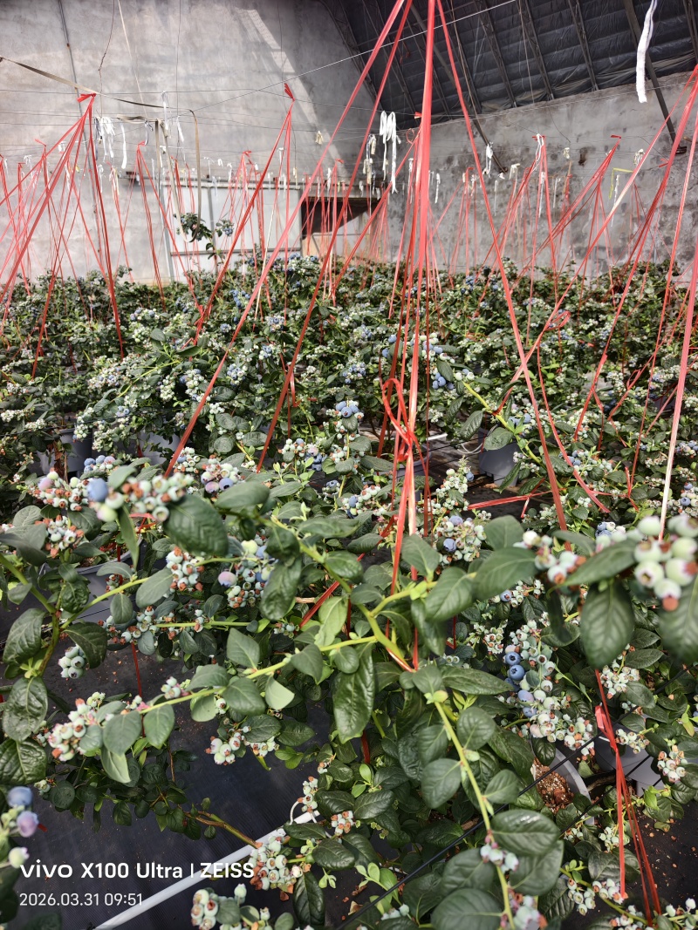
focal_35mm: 23
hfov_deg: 58.9
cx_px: 349
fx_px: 618
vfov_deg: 73.9
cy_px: 465
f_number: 1.75
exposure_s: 1/3571
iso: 290
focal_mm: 8.67
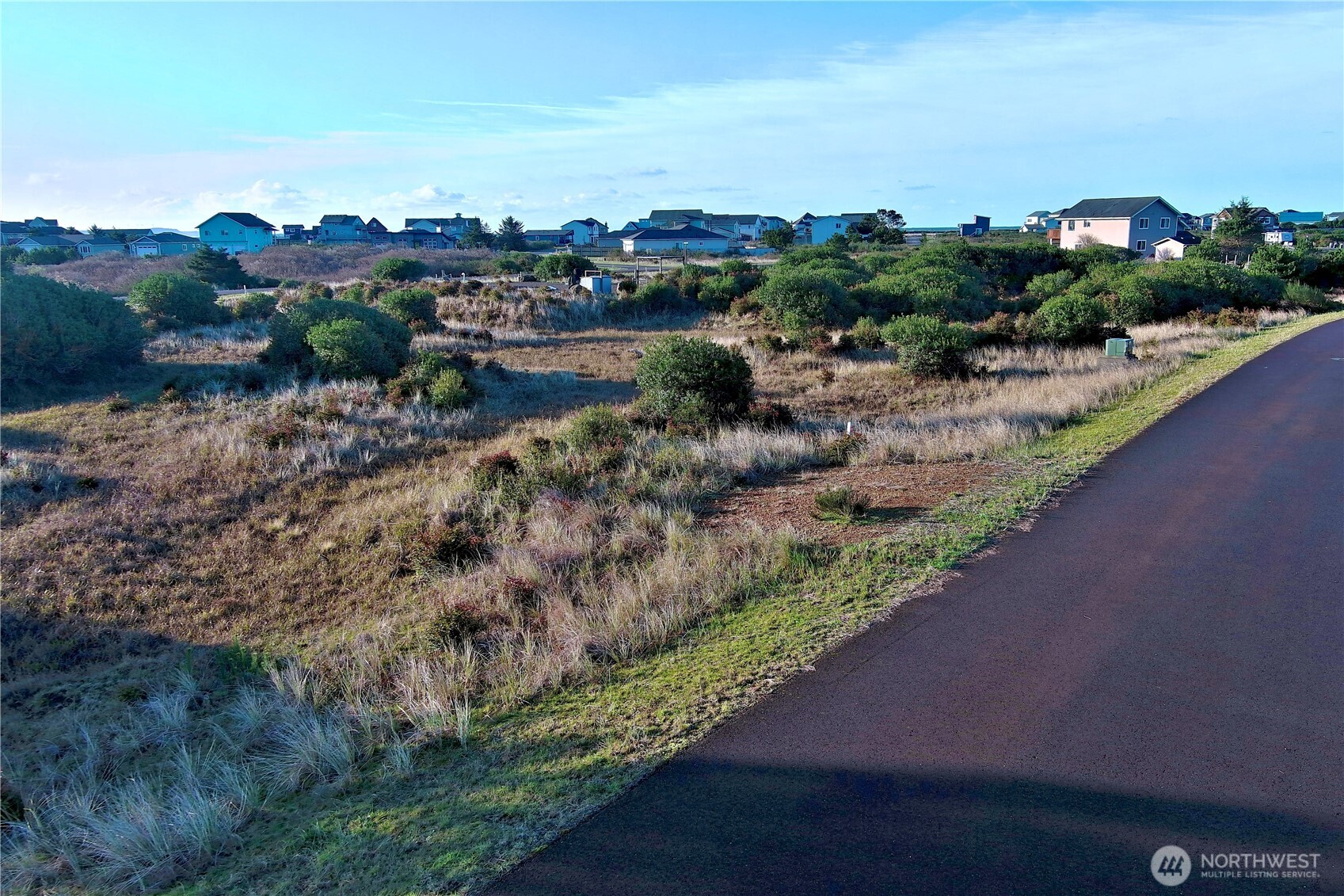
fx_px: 1082
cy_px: 448
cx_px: 672
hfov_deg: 63.7
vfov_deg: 45.0
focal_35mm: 29
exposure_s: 1/659
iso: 100
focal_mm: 10.57
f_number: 2.8
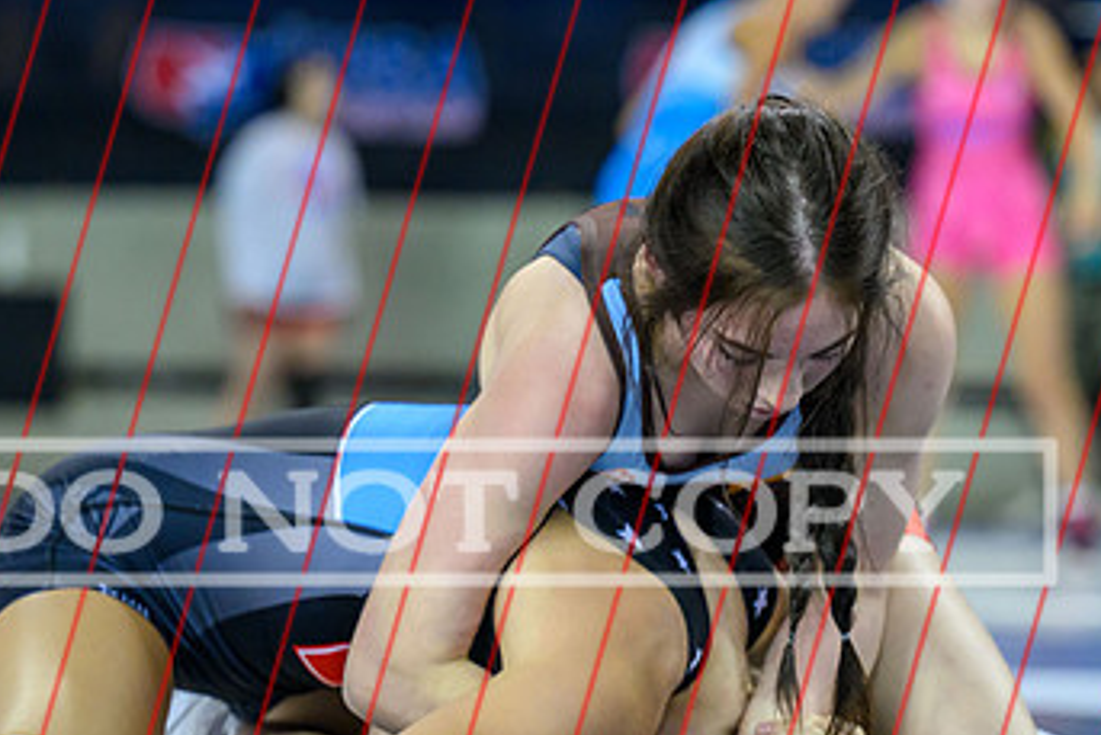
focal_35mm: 242
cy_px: 534
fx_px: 7404
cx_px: 740
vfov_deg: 5.7
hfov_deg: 8.5
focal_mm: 110
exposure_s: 1/800
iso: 2500
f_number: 2.8
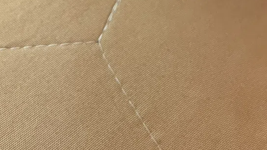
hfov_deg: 29.7
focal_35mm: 71
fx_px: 502
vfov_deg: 13.7
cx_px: 146
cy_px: -174
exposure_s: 1/50
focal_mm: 5.1
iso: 500
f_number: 1.6
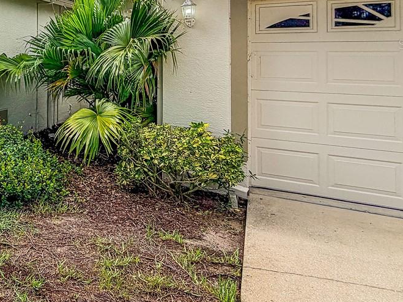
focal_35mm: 34
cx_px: -33
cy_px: 44
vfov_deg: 39.5
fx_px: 396
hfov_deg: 43.0
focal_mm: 2.22
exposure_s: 1/1500
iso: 20
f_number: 2.2
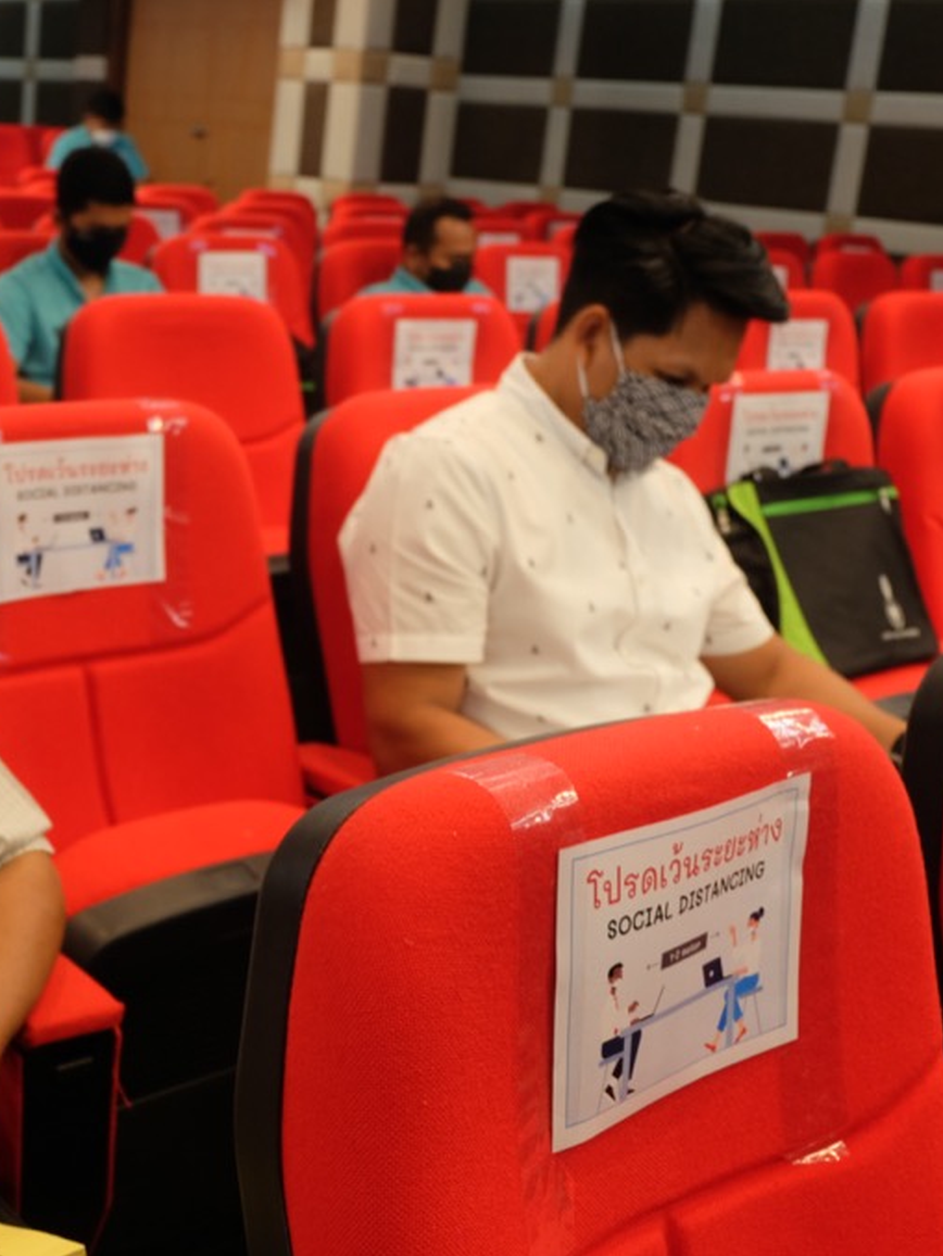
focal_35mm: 51
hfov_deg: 27.5
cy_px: 631
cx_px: 94
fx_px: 1851
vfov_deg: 37.5
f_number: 4.2
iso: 800
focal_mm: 23.2
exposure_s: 1/50
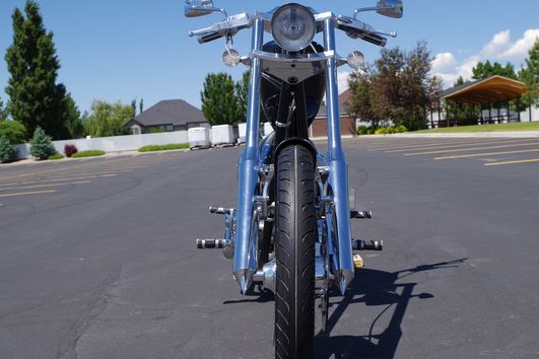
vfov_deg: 32.6
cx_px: 293
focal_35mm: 41
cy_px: 205
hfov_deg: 47.4
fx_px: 614
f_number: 7.1
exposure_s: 1/320
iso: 100
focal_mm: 23.13
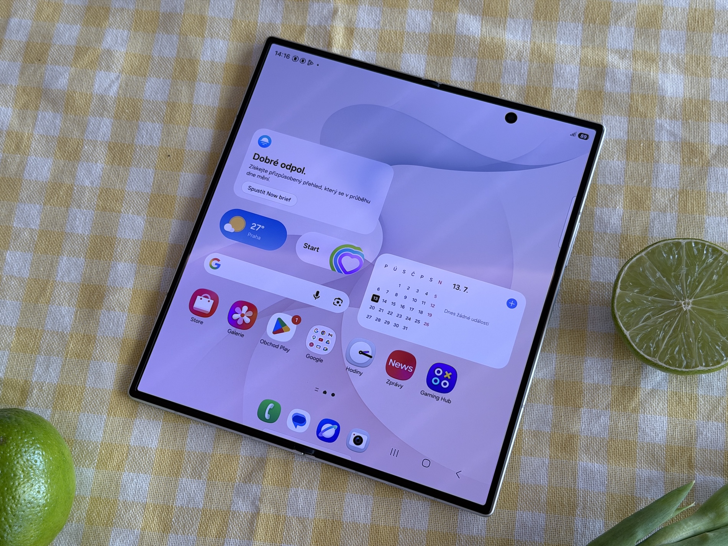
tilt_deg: -74.5
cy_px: 273
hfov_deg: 39.7
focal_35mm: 48
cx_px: 364
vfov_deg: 30.3
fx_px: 1009
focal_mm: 6.76
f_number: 1.78
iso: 100
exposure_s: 1/121
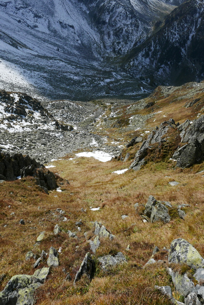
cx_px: 102
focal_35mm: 25
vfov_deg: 71.5
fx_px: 212
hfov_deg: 51.4
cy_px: 152
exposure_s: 1/1000
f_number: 5.6
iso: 200
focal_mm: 11.4
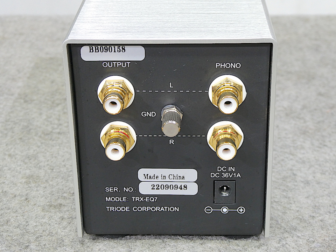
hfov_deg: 26.3
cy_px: 126
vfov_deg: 19.9
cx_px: 168
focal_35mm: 74
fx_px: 718
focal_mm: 13.2
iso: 200
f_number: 4.6
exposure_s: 1/5
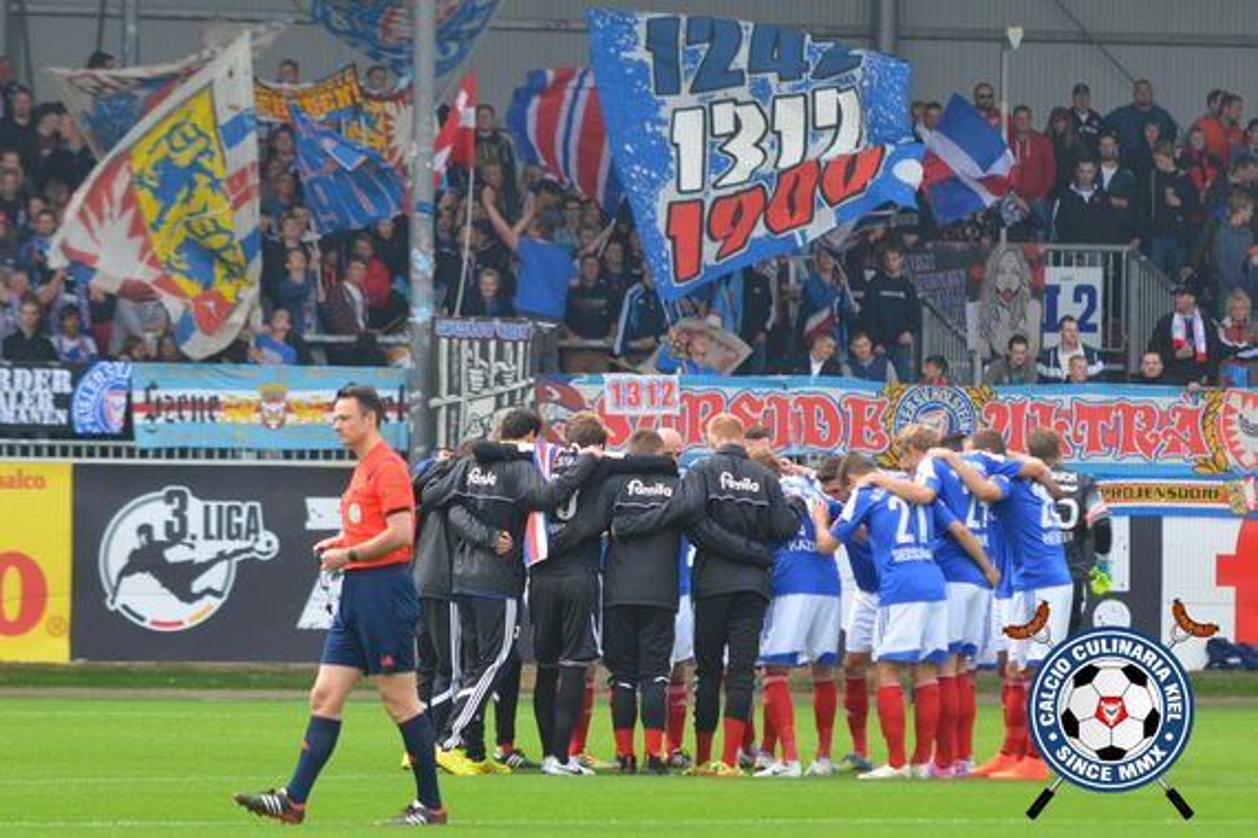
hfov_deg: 8.1
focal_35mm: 255
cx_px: 629
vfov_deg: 5.4
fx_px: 8910
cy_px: 419
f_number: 4
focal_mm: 170
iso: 400
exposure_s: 1/1000
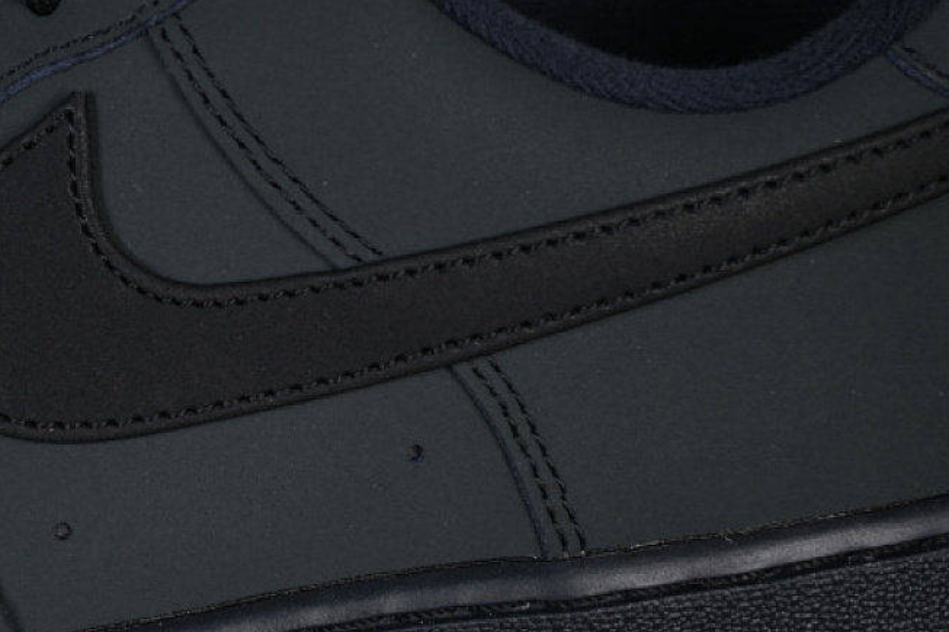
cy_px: 369
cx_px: 187
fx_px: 3268
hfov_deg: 16.4
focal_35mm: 124
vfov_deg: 11.0
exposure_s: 1/50
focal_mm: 50
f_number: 6.3
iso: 160
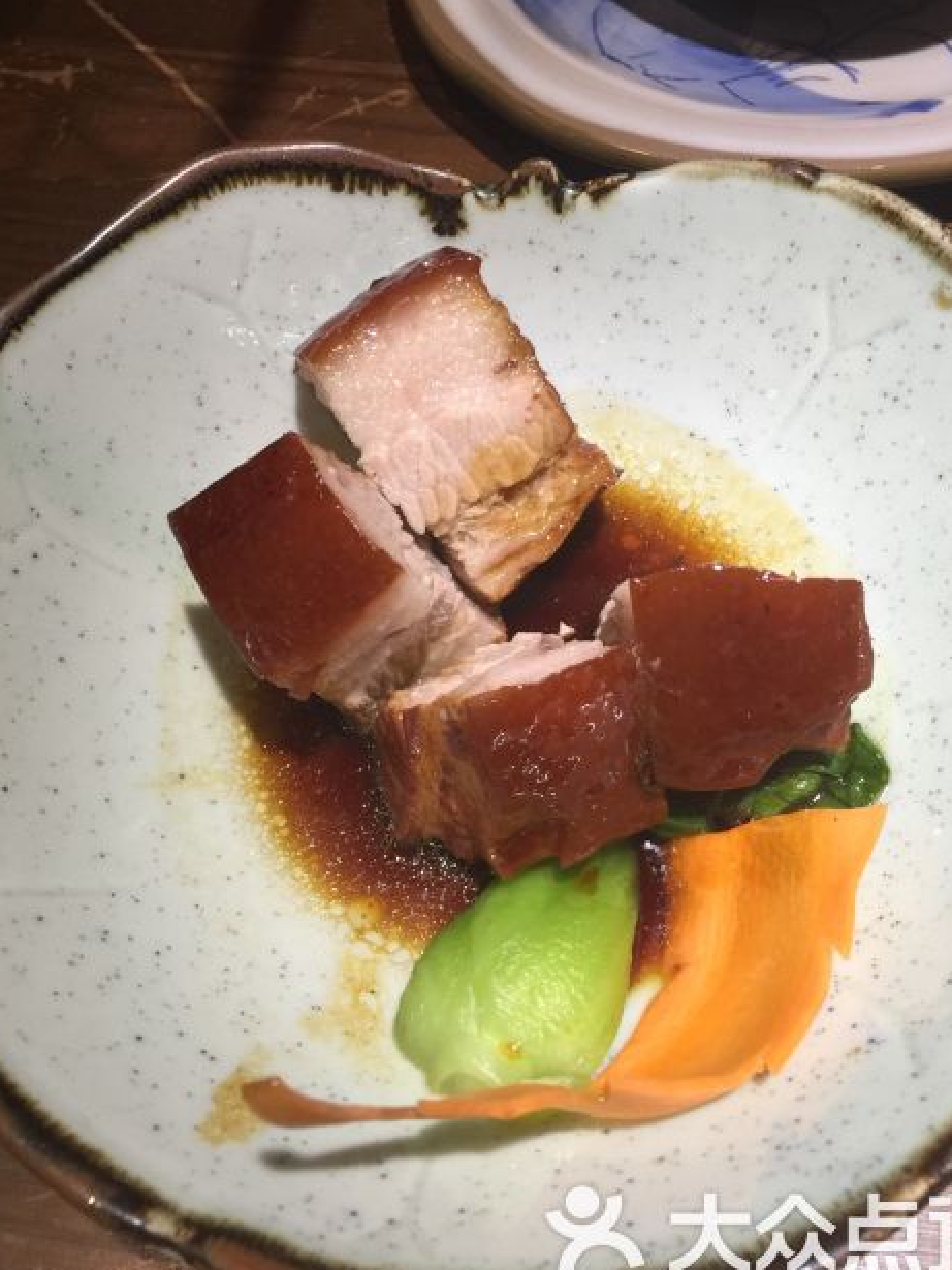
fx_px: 1210
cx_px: 521
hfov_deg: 42.9
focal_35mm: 33
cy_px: 620
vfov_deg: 55.4
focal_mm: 4.15
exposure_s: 1/33
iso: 40
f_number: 2.2
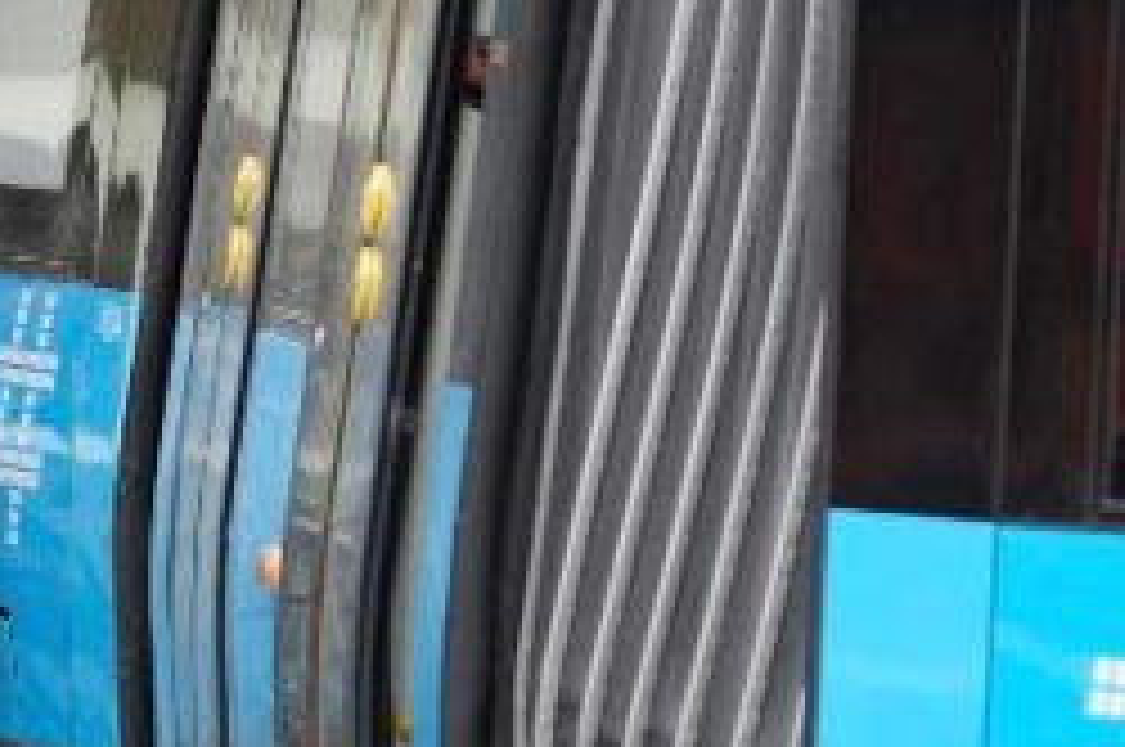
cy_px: 56
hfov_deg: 4.3
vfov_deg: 2.9
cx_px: -90
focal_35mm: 476
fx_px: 14856
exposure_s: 1/125
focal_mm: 116
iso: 400
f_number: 4.5
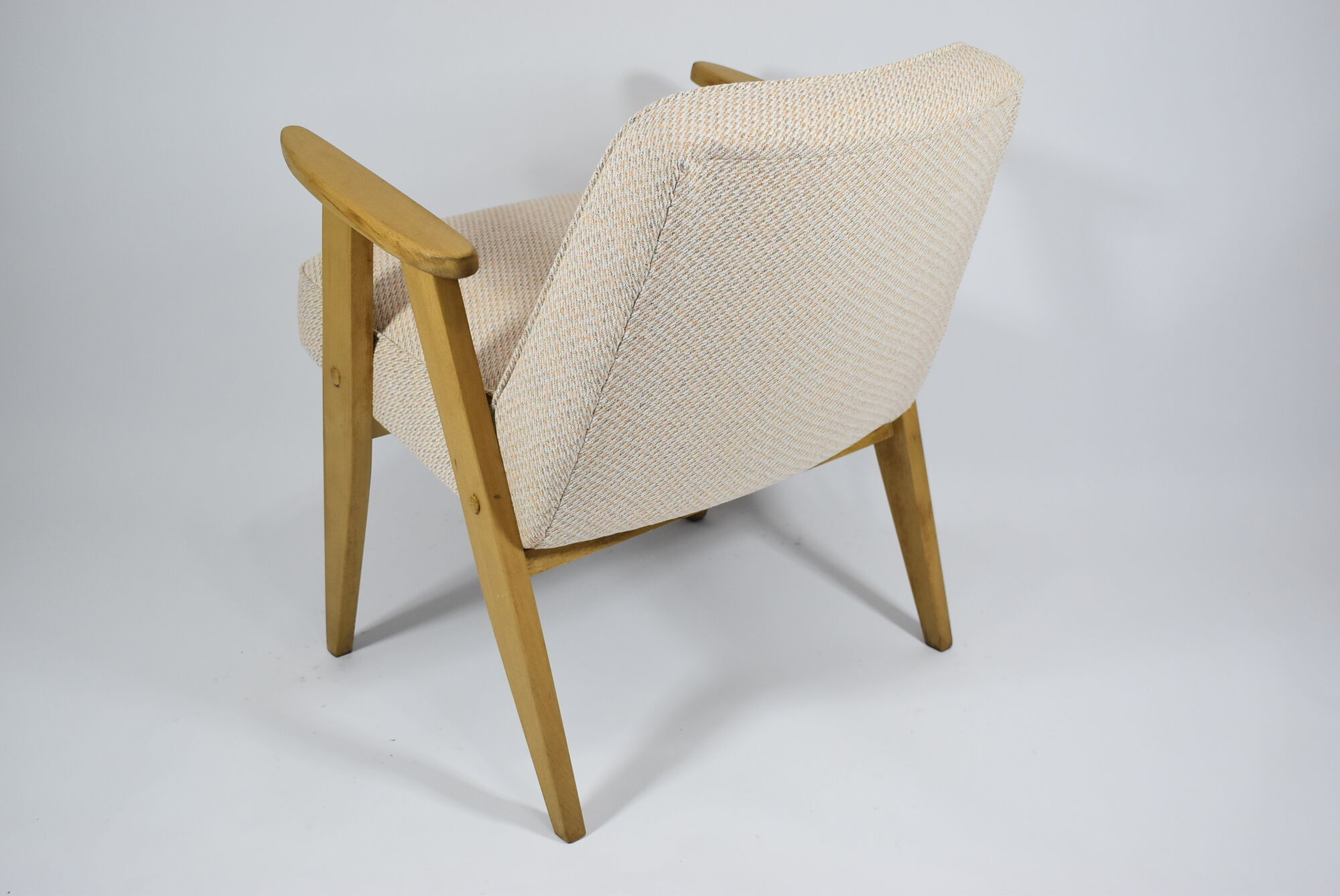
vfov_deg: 29.9
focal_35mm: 45
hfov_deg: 43.6
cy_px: 448
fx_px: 1676
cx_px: 670
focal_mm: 30
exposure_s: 1/125
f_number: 4.5
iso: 800
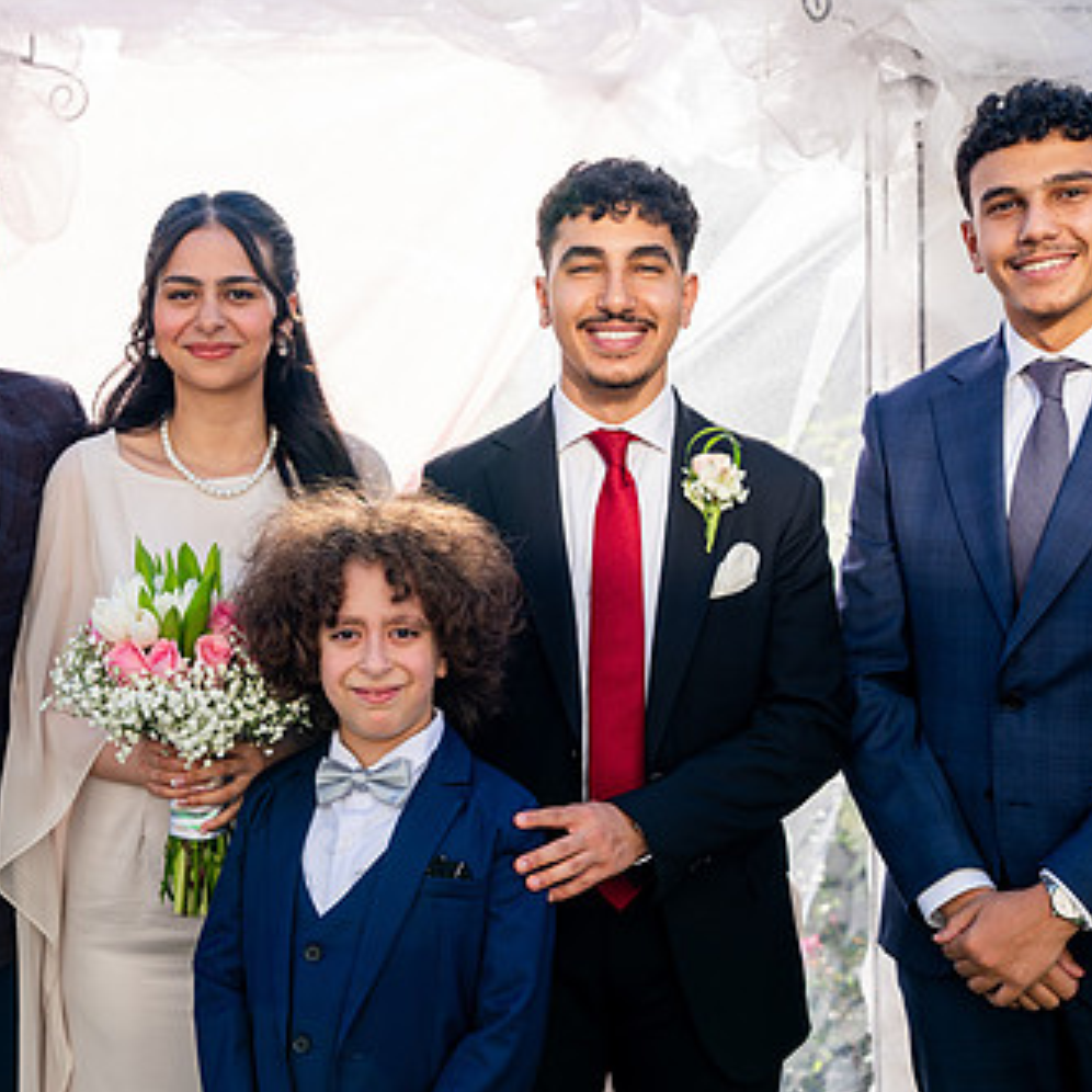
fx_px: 2070
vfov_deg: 29.5
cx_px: 385
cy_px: 597
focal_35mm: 58
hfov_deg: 29.4
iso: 200
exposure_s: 1/640
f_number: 3.5
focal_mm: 39
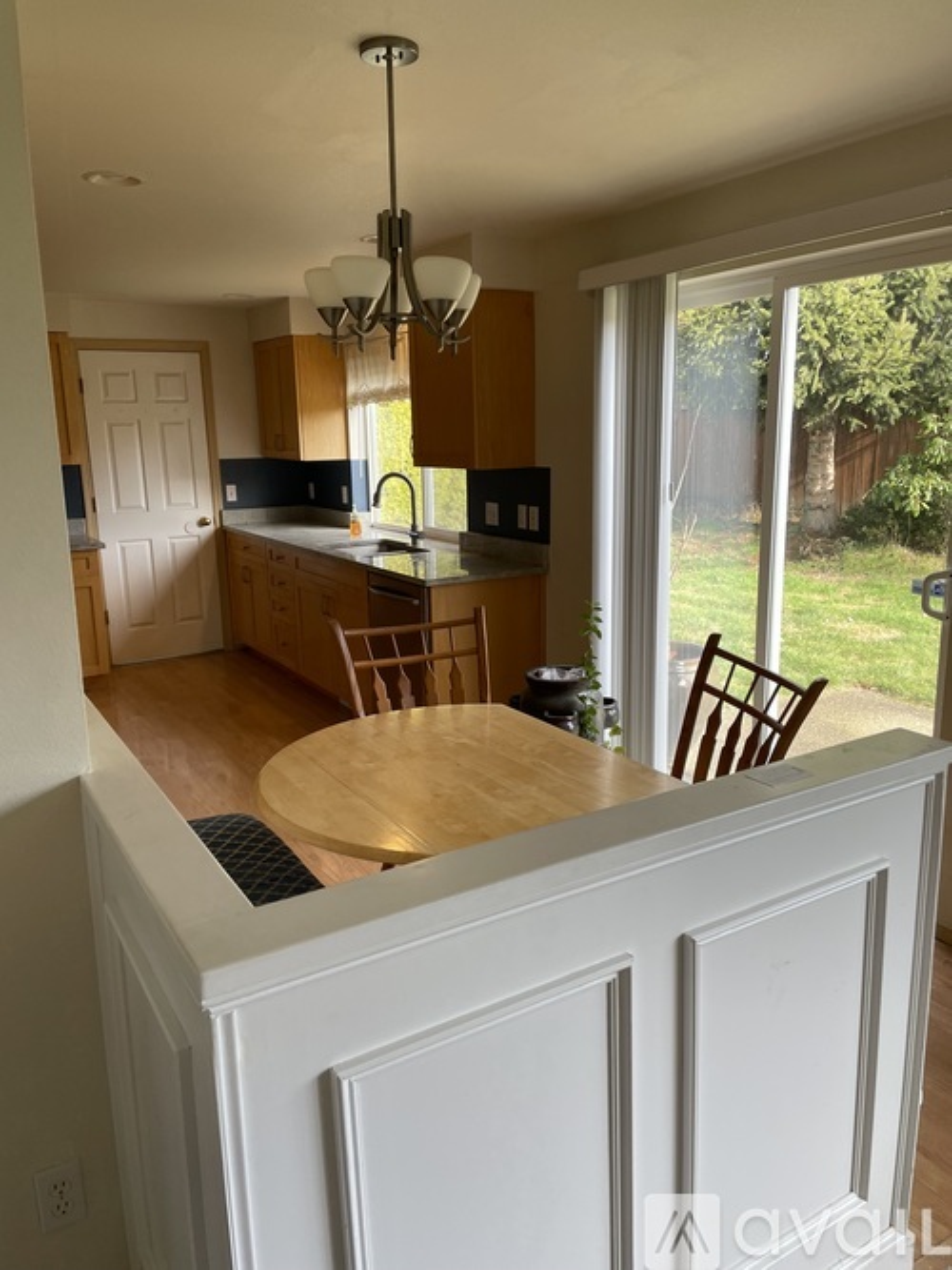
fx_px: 954
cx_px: 476
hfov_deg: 53.0
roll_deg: +0.8
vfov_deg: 67.3
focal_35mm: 26
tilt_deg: -11.5
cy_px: 635
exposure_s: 1/121
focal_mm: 4.2
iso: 40
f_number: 1.6
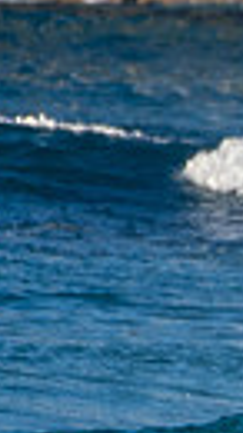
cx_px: 942
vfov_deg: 0.6
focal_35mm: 3513
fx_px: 40293
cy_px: 478
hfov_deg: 0.3
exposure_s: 1/1250
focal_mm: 500
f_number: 5.6
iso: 360
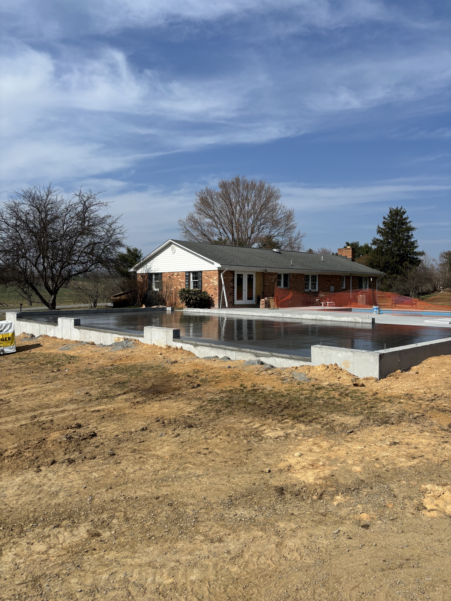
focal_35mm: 26
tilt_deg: +2.0
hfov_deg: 53.1
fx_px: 452
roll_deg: +1.1
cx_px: 226
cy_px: 300
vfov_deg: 67.3
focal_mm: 5.96
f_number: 1.6
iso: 50
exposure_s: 1/5618
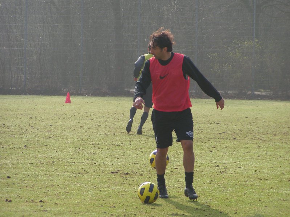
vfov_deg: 6.0
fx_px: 2078
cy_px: 108
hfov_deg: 8.0
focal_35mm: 248
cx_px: 145
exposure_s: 1/640
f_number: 3.5
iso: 50
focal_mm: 37.8
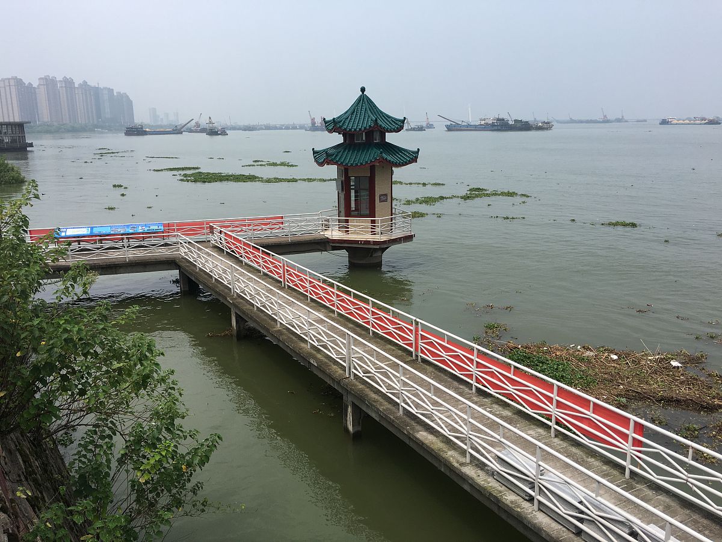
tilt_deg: -11.5
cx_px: 361
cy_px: 271
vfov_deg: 48.2
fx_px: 605
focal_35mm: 29
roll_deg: +0.3
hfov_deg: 61.7
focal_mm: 4.15
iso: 25
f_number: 2.2
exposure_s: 1/2137
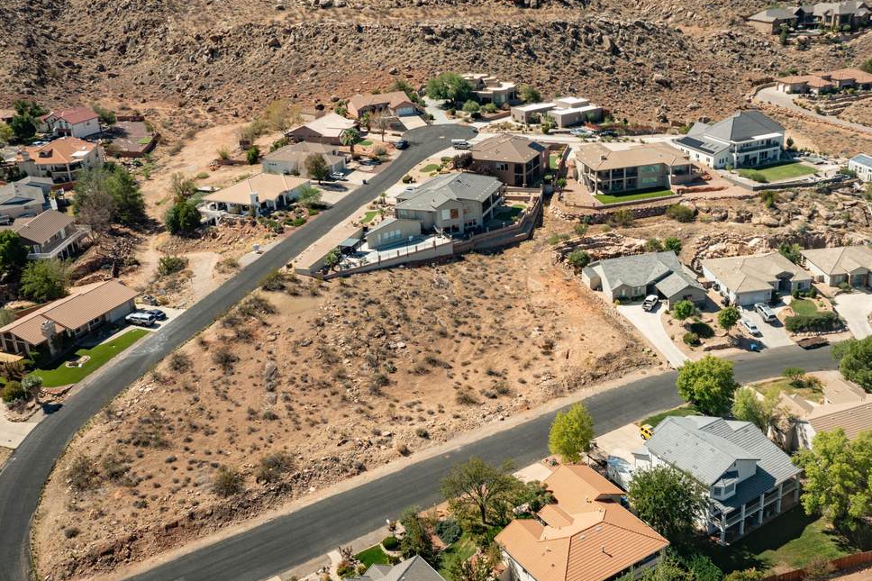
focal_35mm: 37
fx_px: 896
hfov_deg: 51.5
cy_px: 247
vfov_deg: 35.9
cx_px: 526
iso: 100
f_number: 5
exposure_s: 1/200
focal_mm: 10.26
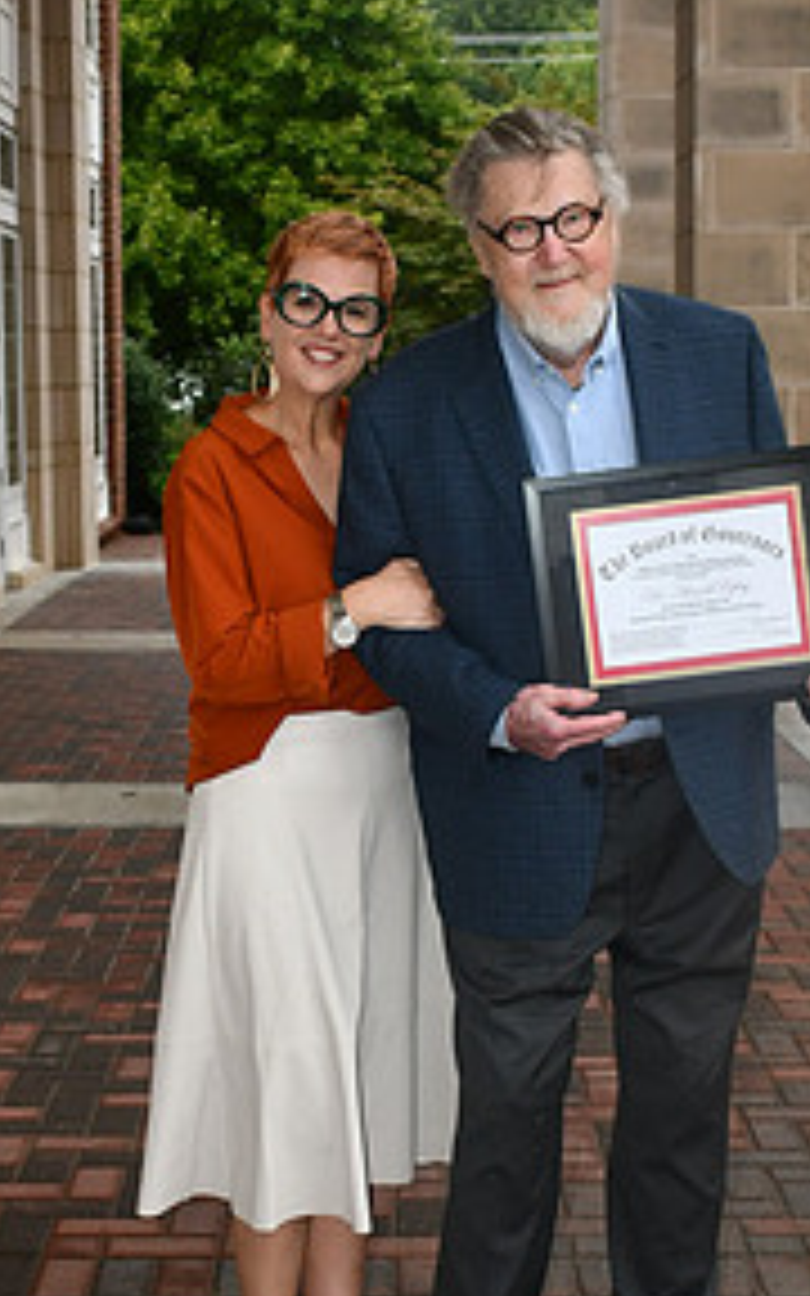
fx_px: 2614
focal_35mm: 74
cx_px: 394
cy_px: 684
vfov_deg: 27.8
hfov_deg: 17.6
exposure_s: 1/125
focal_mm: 18
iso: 320
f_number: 3.5
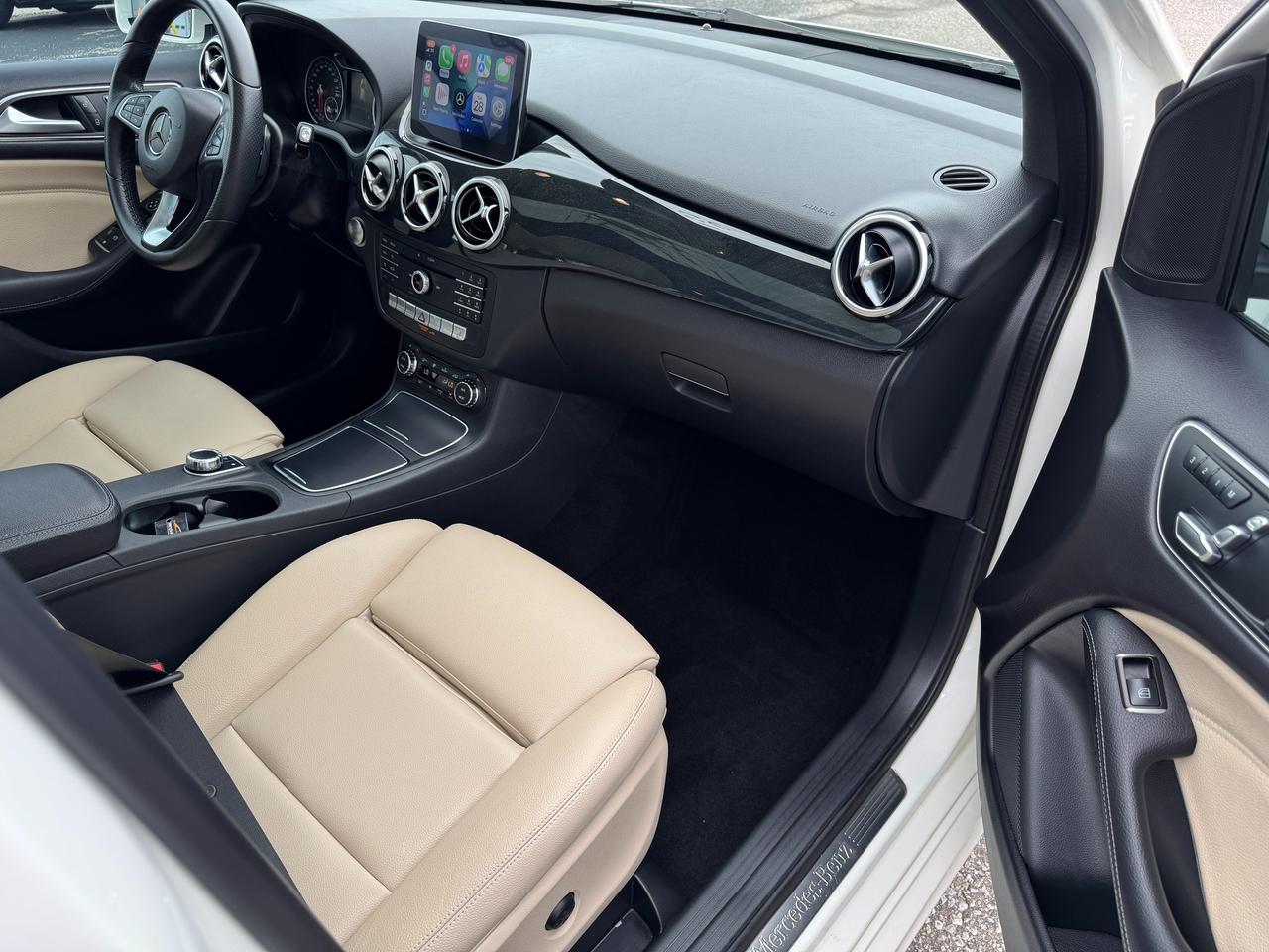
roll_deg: +1.4
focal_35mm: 24
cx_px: 634
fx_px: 880
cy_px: 476
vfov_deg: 56.8
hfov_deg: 71.6
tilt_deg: -36.5
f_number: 1.78
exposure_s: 1/241
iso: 64
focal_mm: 6.76
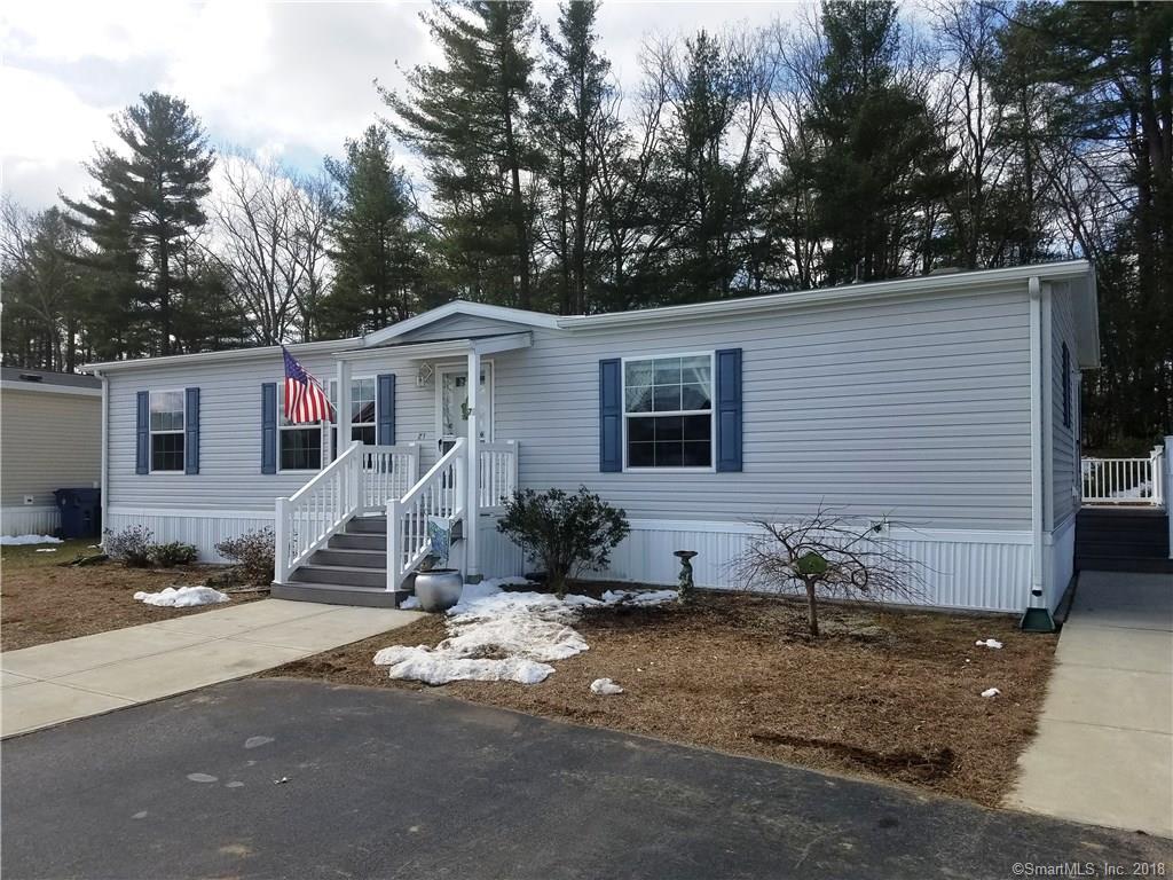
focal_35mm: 26
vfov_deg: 53.1
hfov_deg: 67.3
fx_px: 881
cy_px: 440
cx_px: 586
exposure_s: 1/3168
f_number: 1.7
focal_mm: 4.2
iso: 50
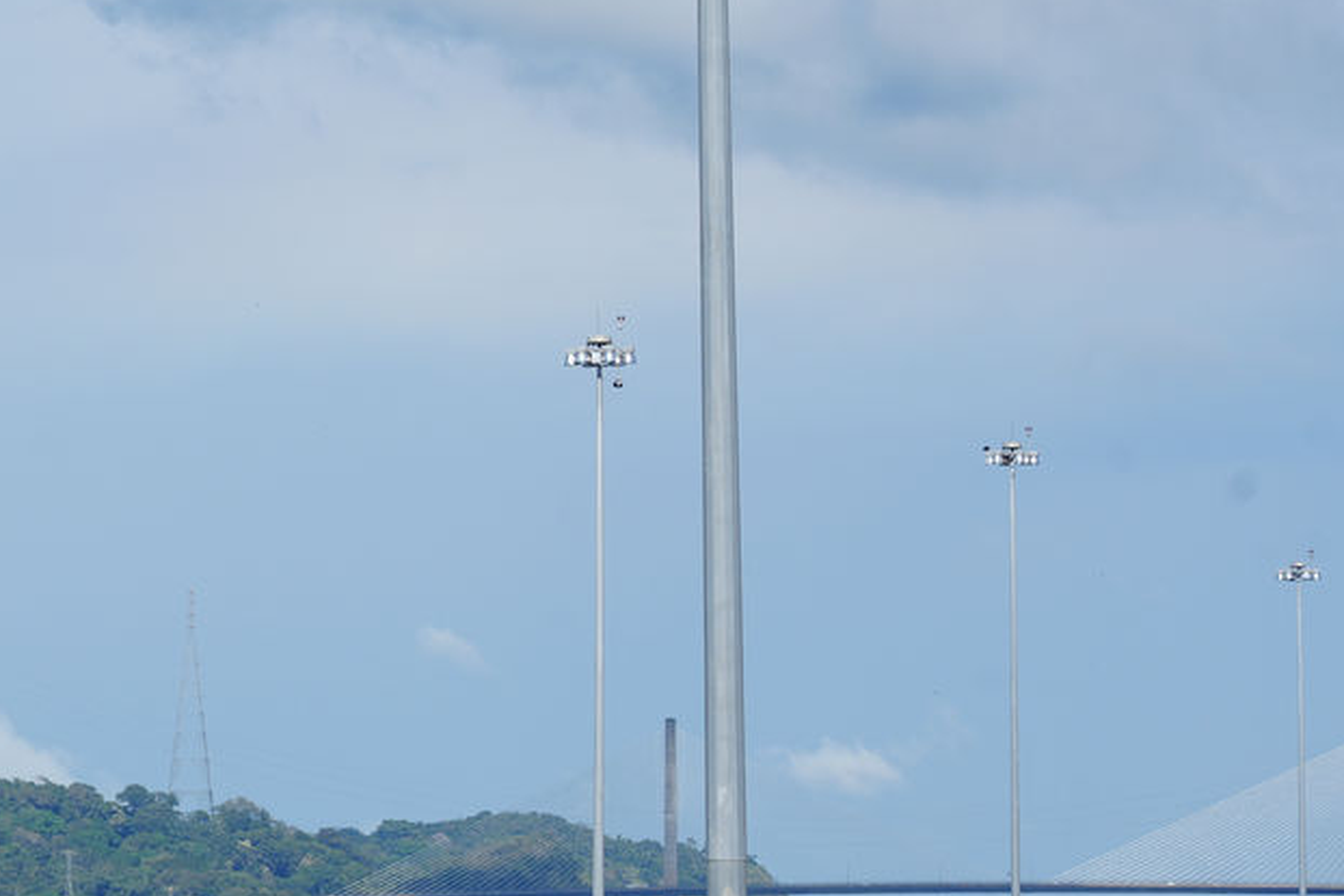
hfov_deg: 7.5
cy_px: 796
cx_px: -363
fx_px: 10082
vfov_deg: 5.1
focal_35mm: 270
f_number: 9
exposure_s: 1/250
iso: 100
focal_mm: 105
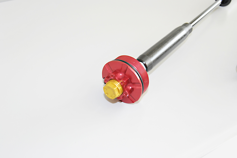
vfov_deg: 32.0
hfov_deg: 46.3
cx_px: 118
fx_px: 277
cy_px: 79
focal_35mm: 42
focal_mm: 28
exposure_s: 1/50
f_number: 9
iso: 800
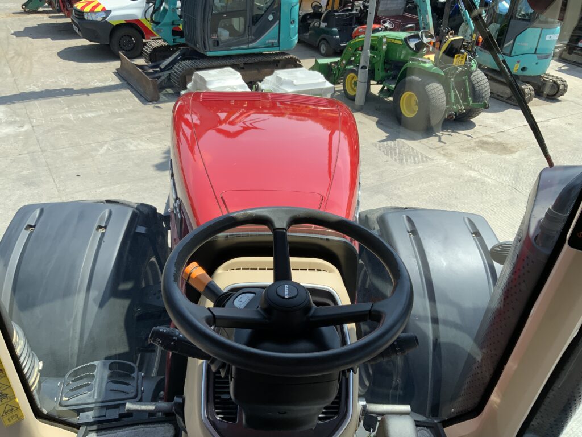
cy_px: 218
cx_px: 291
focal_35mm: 29
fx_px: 488
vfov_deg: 48.2
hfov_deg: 61.7
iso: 16
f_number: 1.8
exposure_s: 1/883
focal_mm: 3
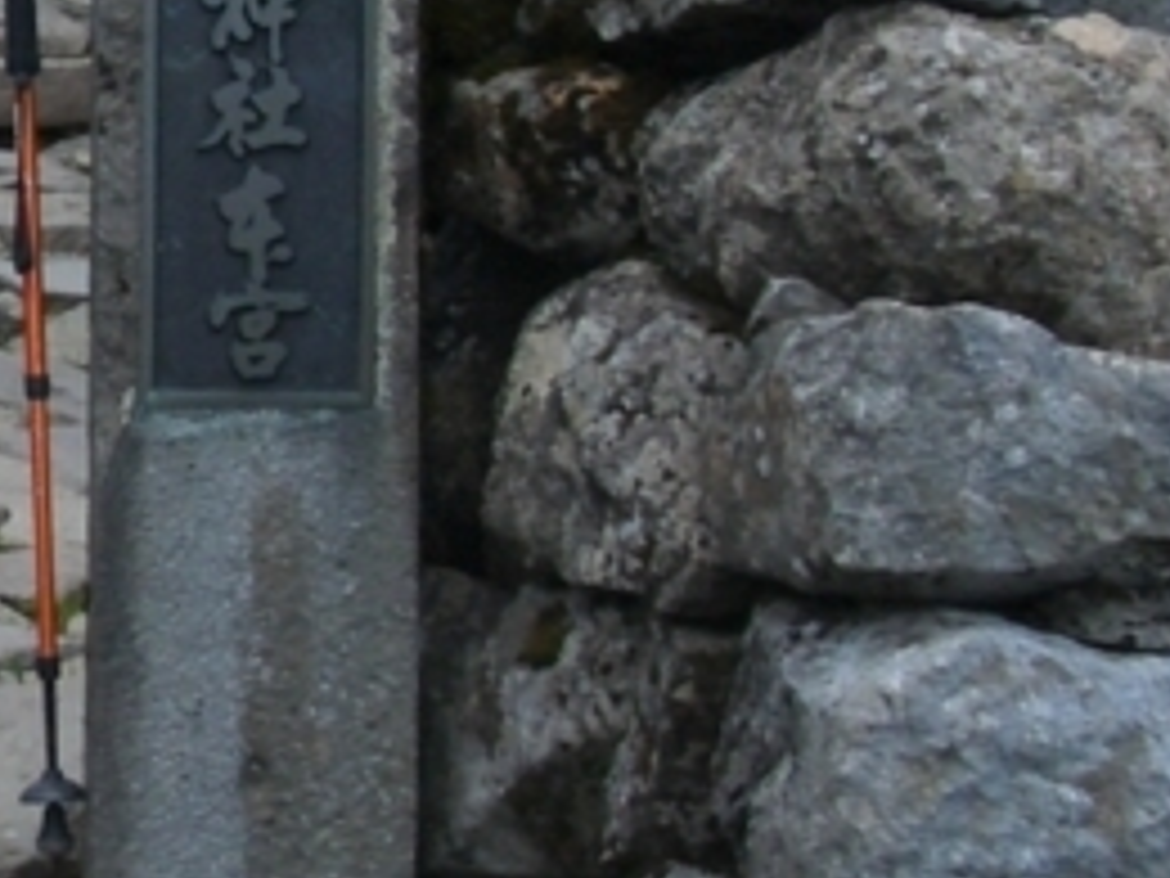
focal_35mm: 138
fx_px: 4664
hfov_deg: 13.6
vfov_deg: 10.7
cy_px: 23
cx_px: -518
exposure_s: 1/400
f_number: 4.3
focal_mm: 5.8
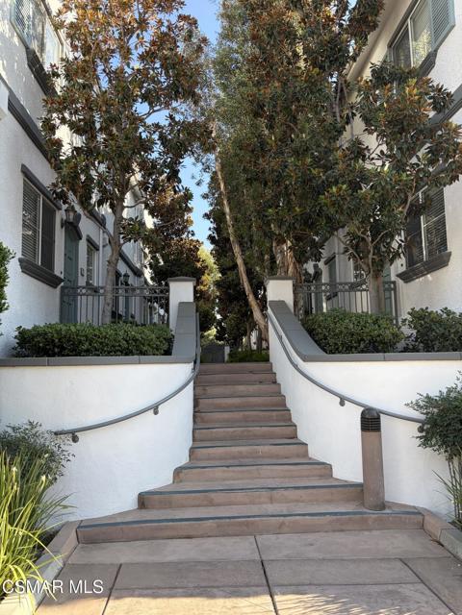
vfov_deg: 67.3
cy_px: 308
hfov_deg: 53.1
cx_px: 231
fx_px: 463
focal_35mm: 26
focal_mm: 5.96
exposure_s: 1/724
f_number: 1.6
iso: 50
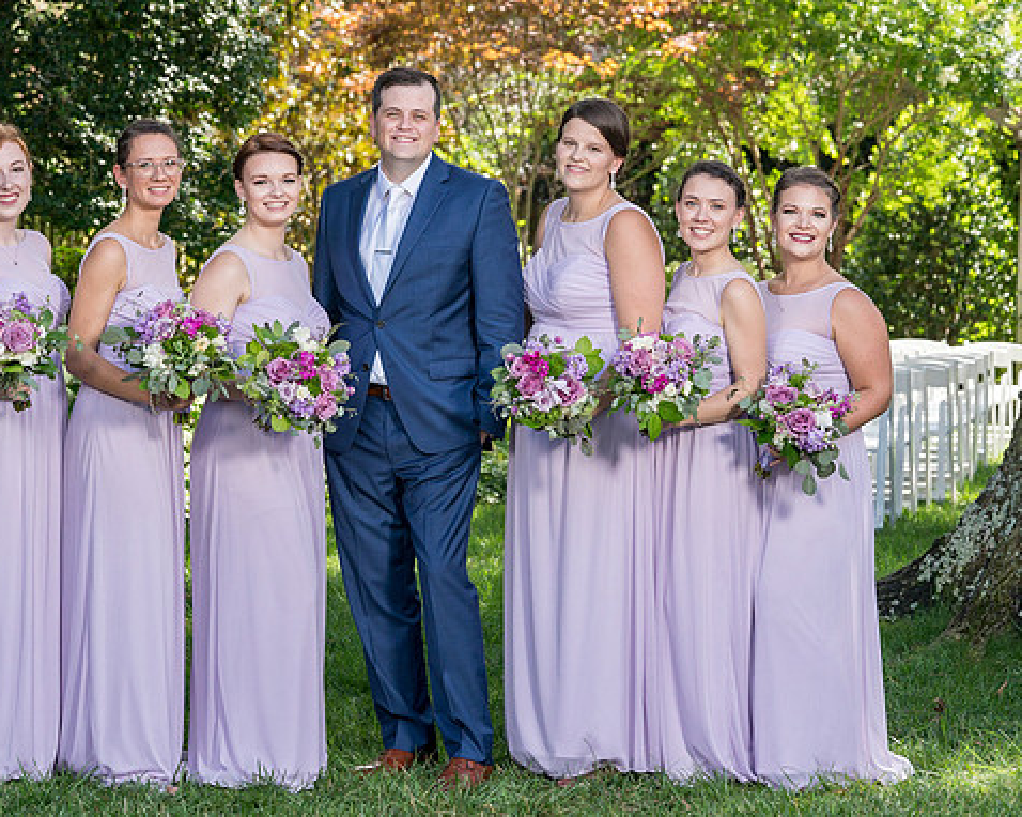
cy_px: 371
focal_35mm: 132
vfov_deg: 11.7
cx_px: 363
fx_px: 3991
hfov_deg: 14.6
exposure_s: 1/200
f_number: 6.3
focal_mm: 105
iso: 200
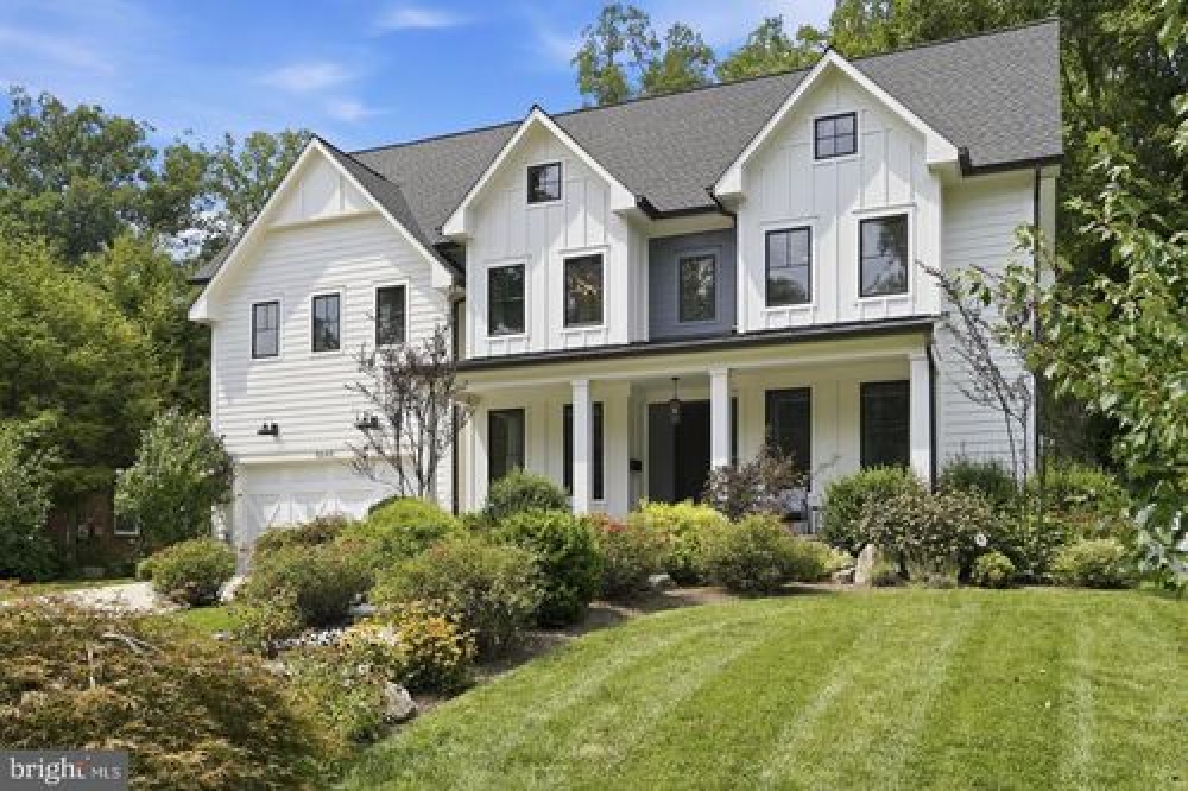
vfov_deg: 44.2
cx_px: 594
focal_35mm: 30
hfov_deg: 62.8
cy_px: 396
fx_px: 973
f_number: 8
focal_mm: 29.5
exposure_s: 1/640
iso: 400
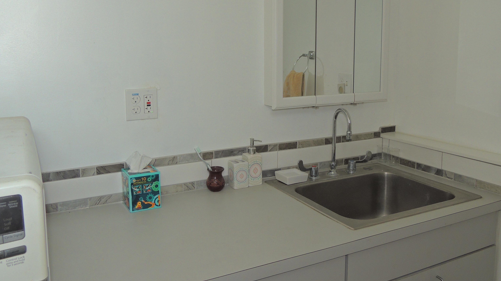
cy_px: 97
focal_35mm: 33
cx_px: 252
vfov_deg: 35.3
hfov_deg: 59.5
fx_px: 438
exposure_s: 1/40
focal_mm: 5.3
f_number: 3.1
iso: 180
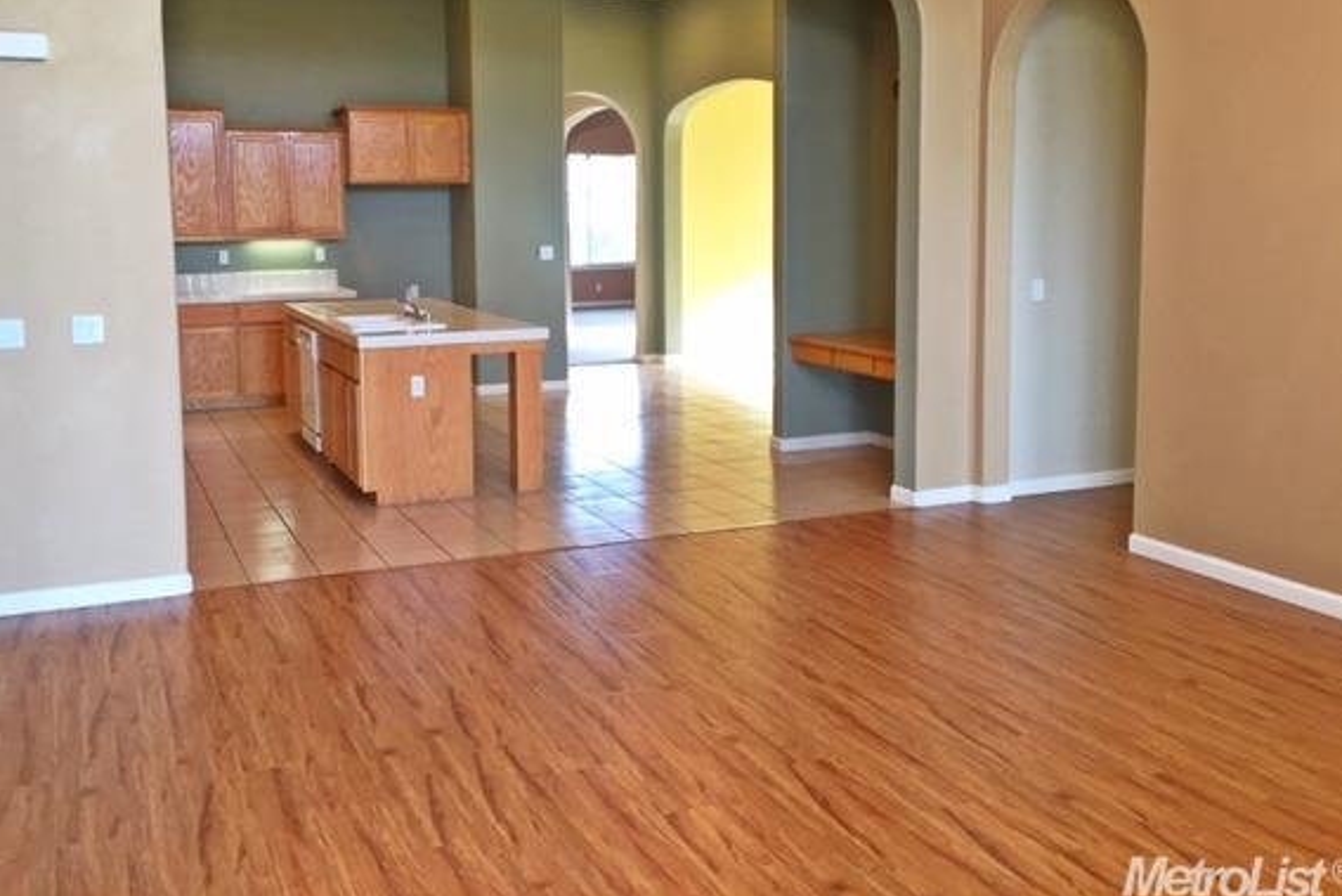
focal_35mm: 34
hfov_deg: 55.7
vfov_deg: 38.7
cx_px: 602
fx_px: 1268
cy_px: 336
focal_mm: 4.15
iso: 64
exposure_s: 1/30
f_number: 2.2
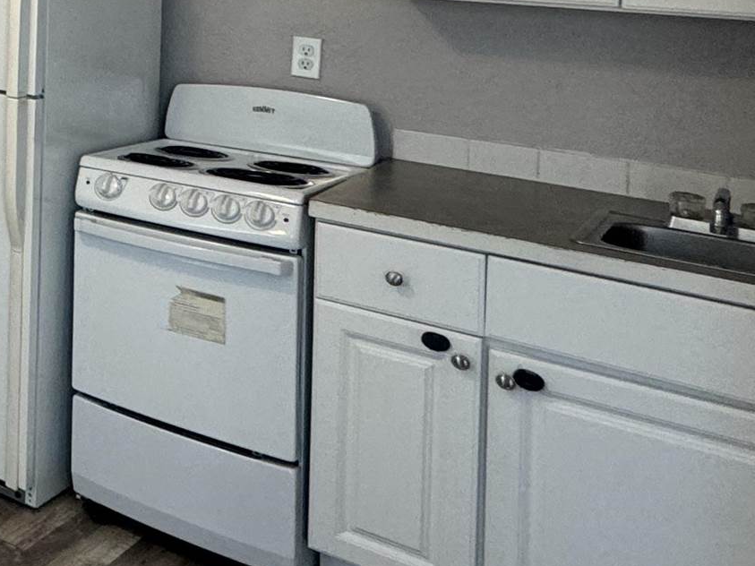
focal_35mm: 51
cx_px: -470
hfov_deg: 24.9
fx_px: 1112
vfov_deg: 26.0
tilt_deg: -0.5
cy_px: -81
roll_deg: -0.6
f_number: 2.2
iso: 160
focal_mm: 2.22
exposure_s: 1/120
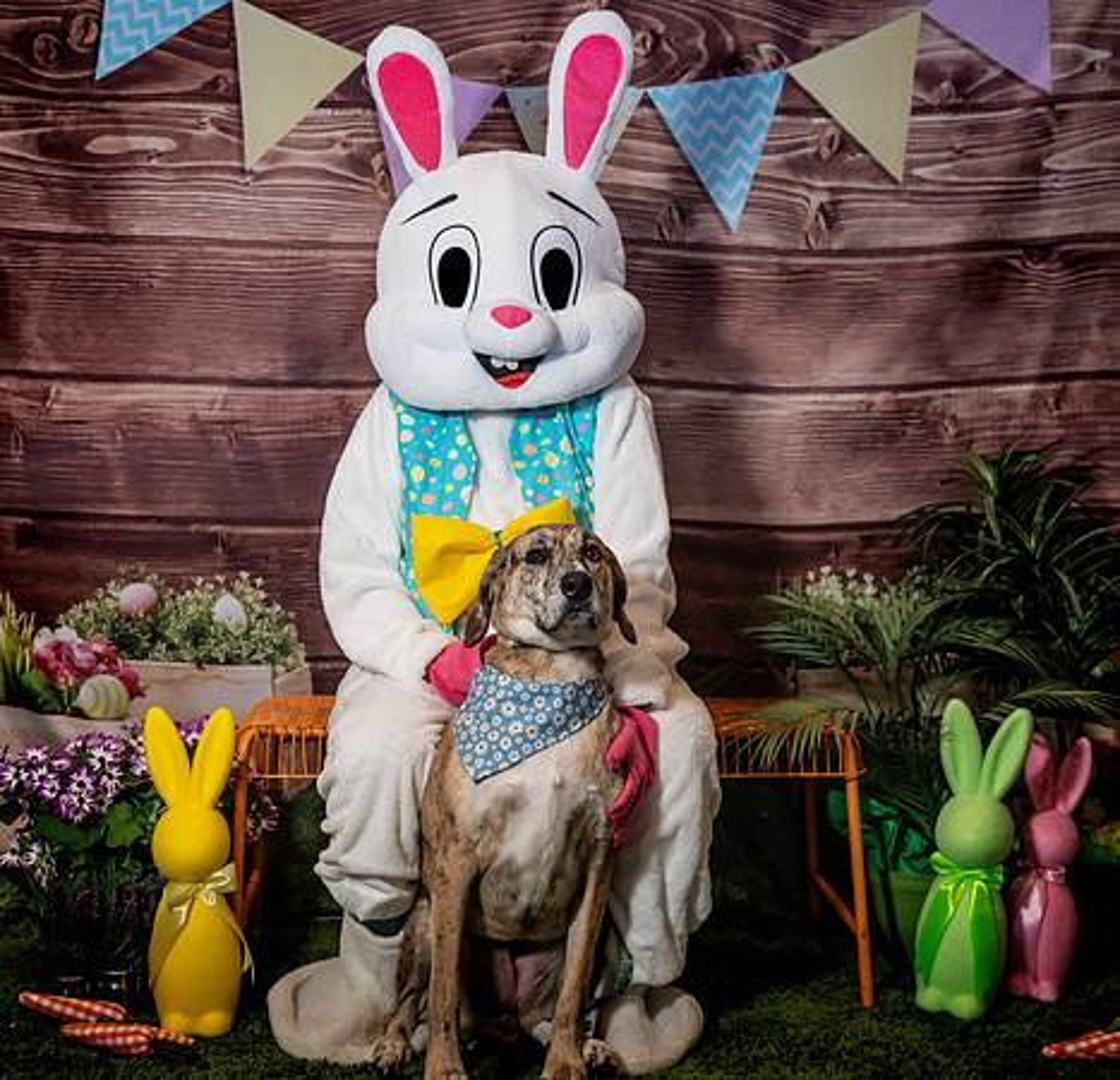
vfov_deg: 35.5
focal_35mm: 47
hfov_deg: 36.7
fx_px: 1686
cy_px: 540
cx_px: 479
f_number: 2.8
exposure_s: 1/500
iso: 5000
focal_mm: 36
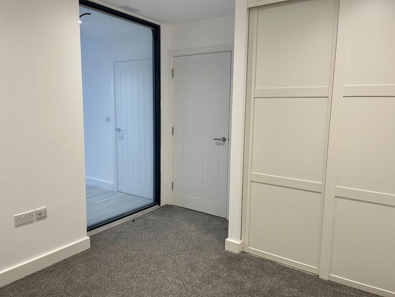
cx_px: 198
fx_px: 297
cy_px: 148
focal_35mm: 26
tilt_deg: -8.3
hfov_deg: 67.3
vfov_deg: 53.1
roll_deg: -1.2
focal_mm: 5.1
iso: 64
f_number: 1.6
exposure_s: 1/50
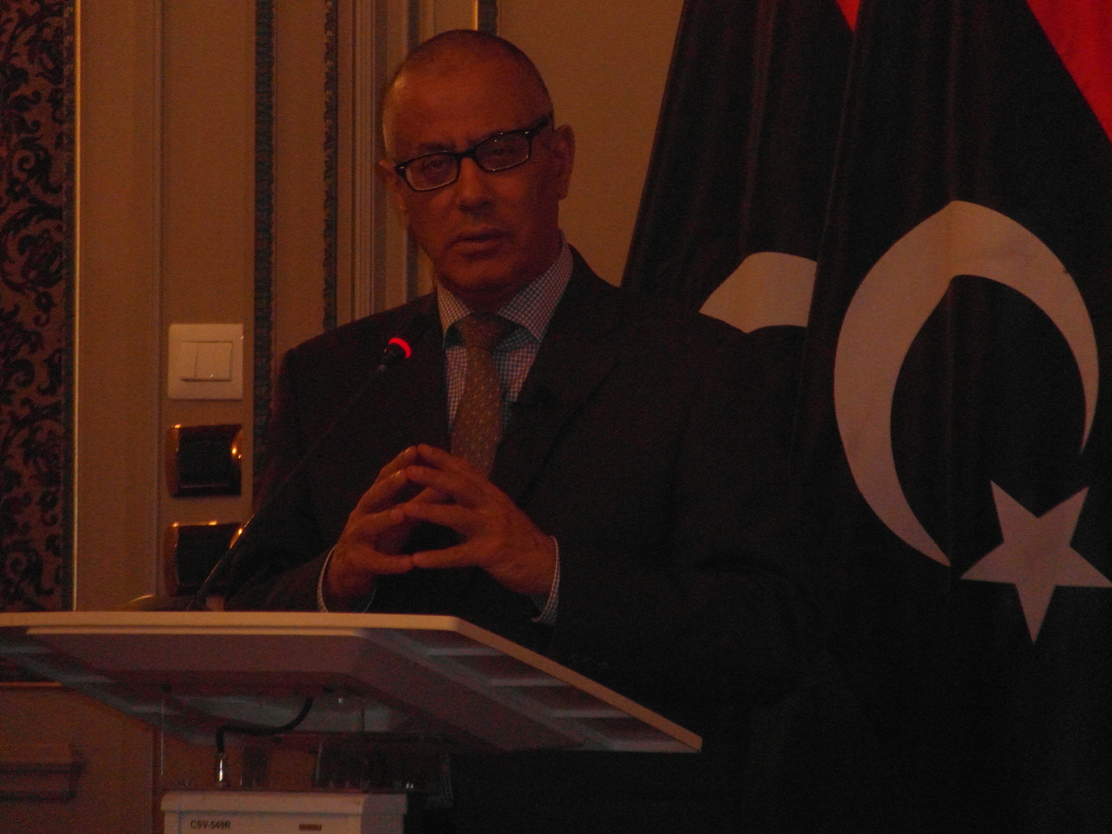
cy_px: 417
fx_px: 9830
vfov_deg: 4.9
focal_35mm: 306
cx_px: 556
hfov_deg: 6.5
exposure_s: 1/90
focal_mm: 49.7
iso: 640
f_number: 5
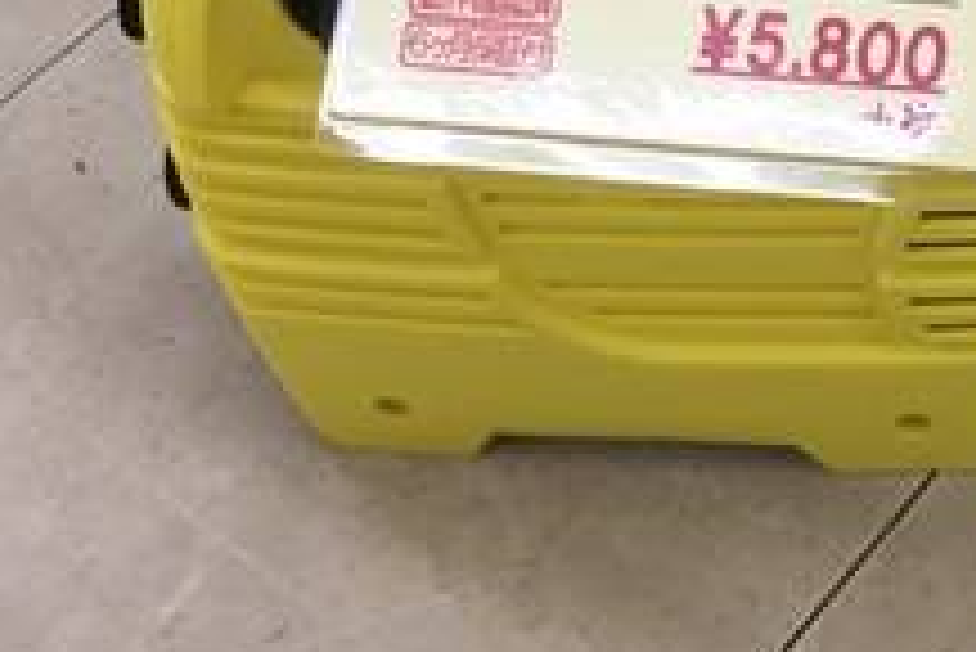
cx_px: 1768
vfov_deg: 10.0
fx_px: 3391
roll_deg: -0.6
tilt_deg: -34.6
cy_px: -753
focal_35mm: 125
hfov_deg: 14.4
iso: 40
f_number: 2.2
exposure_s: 1/60
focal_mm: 4.15
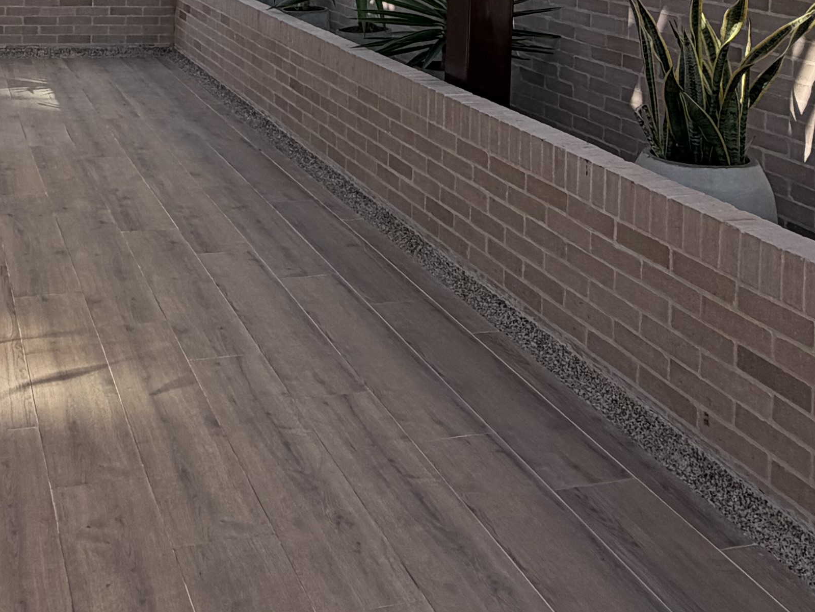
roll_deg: -1.8
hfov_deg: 37.8
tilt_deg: -0.4
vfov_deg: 26.1
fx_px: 1177
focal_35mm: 50
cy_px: -113
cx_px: 280
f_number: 2.2
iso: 40
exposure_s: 1/644
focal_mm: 2.22
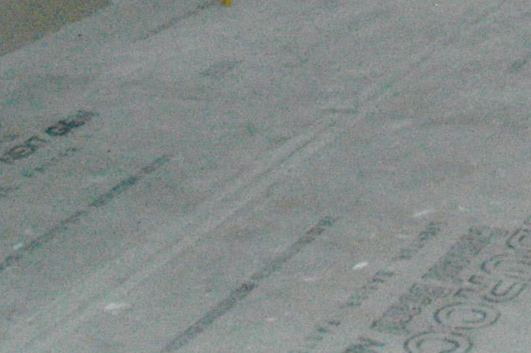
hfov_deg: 13.8
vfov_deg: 9.1
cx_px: 775
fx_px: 2078
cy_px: -349
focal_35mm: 141
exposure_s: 1/60
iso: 1250
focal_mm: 22
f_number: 6.3
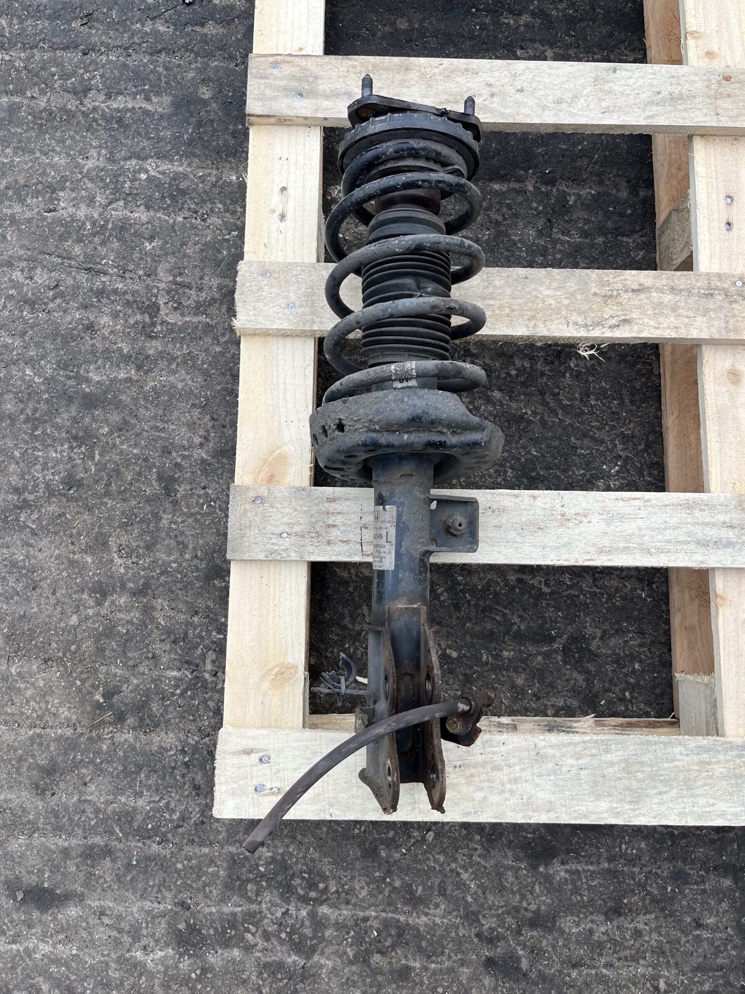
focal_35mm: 26
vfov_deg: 67.3
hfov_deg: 53.1
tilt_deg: -82.6
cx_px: 372
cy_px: 497
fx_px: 746
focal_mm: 5.1
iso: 50
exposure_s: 1/481
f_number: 1.6
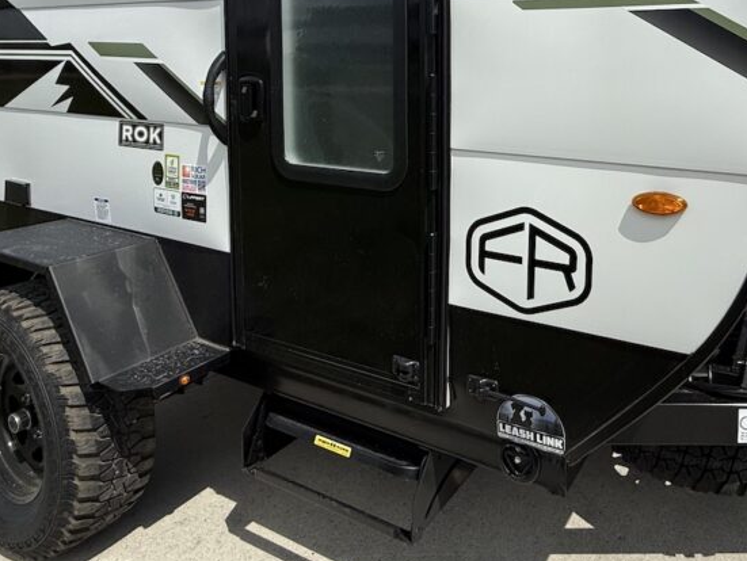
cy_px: 123
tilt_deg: -3.0
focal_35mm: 26
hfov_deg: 63.5
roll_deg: -0.8
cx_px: 556
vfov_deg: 50.3
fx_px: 561
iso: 50
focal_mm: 2.22
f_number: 2.2
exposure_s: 1/2976
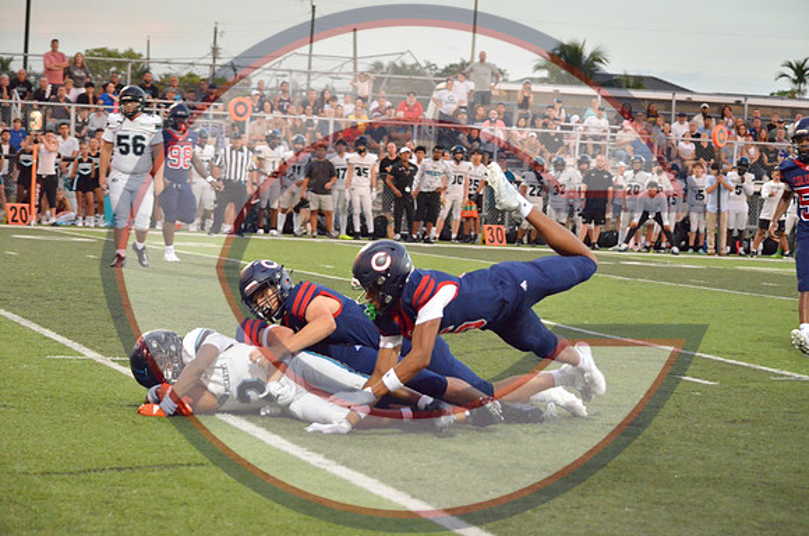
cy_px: 268
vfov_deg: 10.6
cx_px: 404
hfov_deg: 15.9
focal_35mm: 129
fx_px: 2893
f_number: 4.5
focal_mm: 86
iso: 4500
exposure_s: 1/500
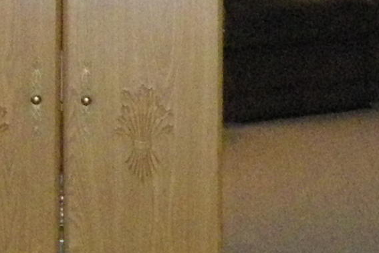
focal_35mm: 209
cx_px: 467
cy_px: 28
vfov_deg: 6.6
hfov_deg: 9.7
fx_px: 2200
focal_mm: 6.3
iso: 800
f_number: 3.5
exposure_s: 1/50
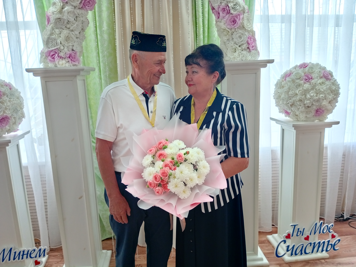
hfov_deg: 65.3
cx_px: 178
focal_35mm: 27
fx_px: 278
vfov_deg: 51.4
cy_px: 134
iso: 308
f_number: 1.6
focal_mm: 4.11
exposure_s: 1/50
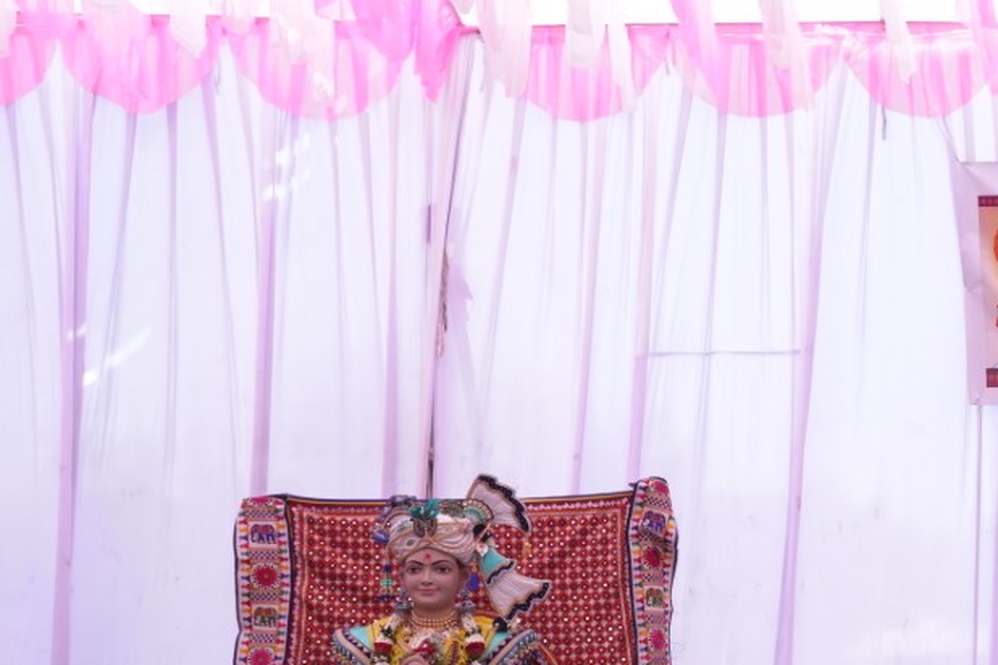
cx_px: 1303
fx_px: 2689
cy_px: 586
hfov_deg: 19.4
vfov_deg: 14.0
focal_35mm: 97
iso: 320
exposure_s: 1/160
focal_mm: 37
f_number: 7.1
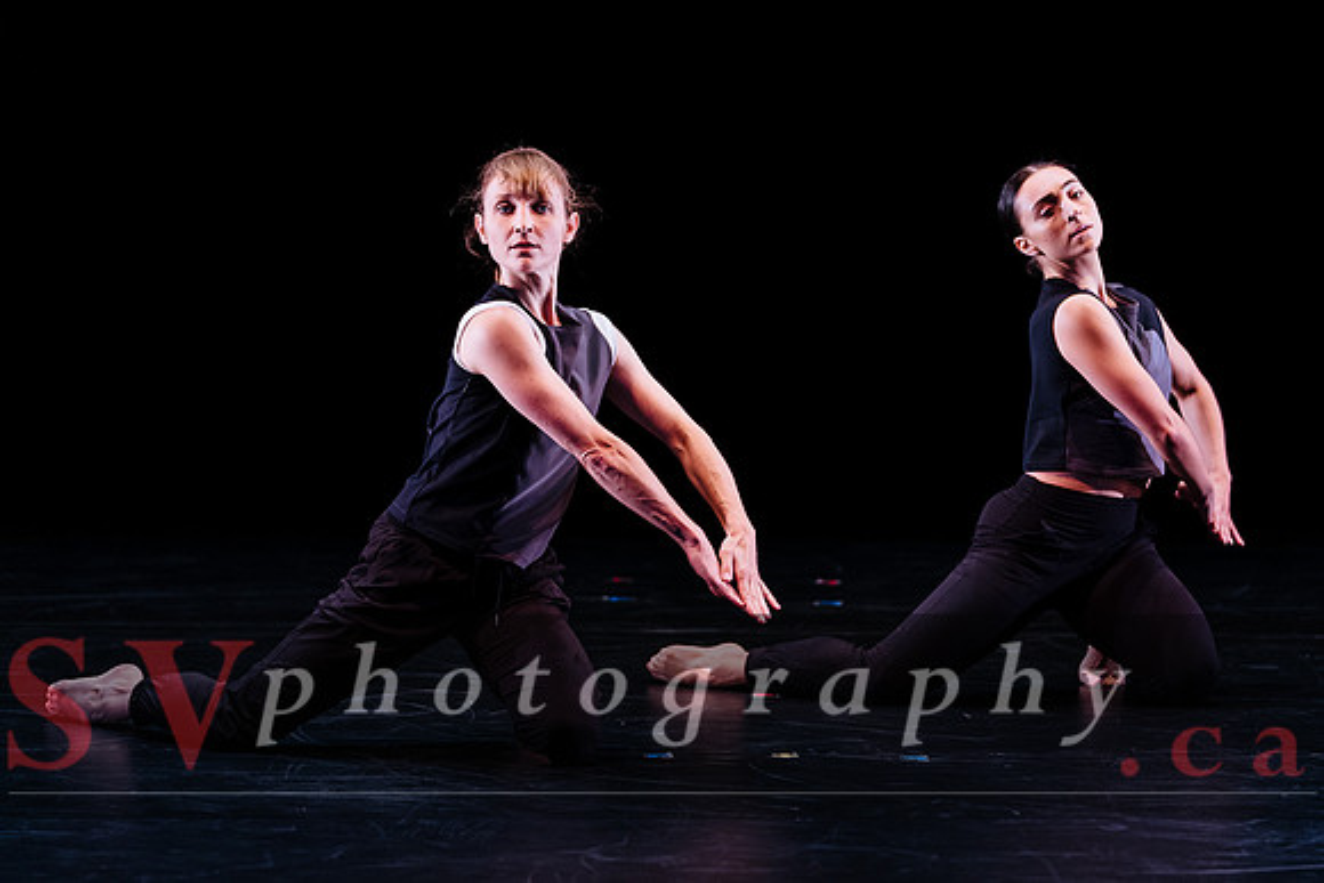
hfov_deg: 11.6
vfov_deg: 7.8
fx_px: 6505
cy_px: 420
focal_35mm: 177
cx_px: 719
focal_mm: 154
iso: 1600
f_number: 2.8
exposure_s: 1/100
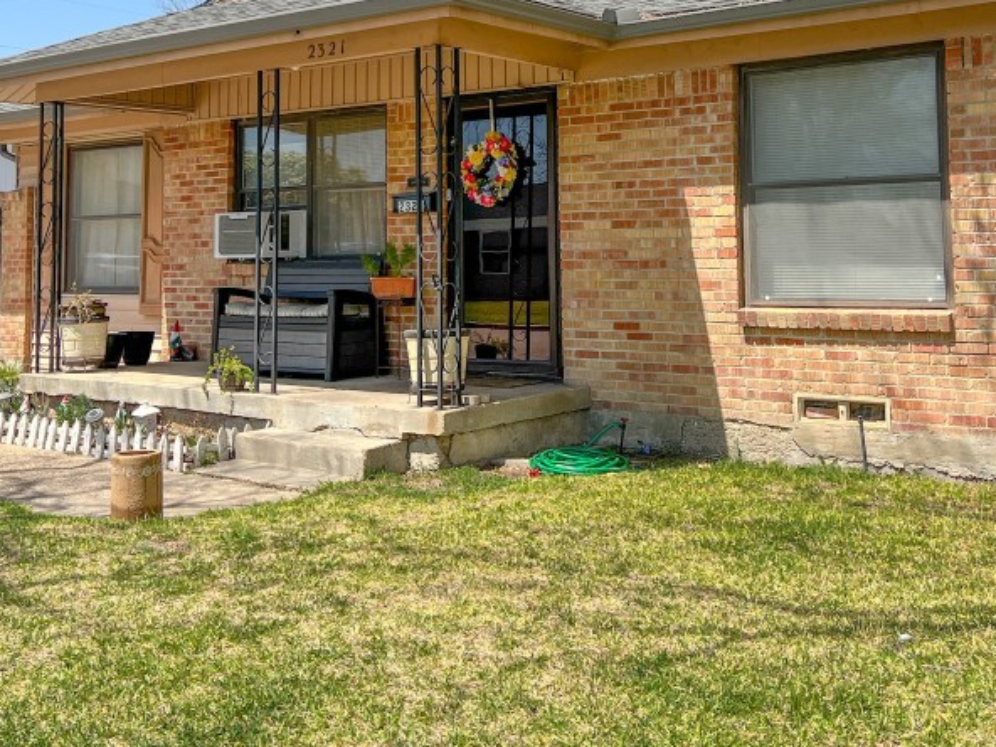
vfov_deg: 31.4
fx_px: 1295
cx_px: 498
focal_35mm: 45
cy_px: 150
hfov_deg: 42.1
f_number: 1.5
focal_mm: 5.7
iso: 50
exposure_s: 1/3400
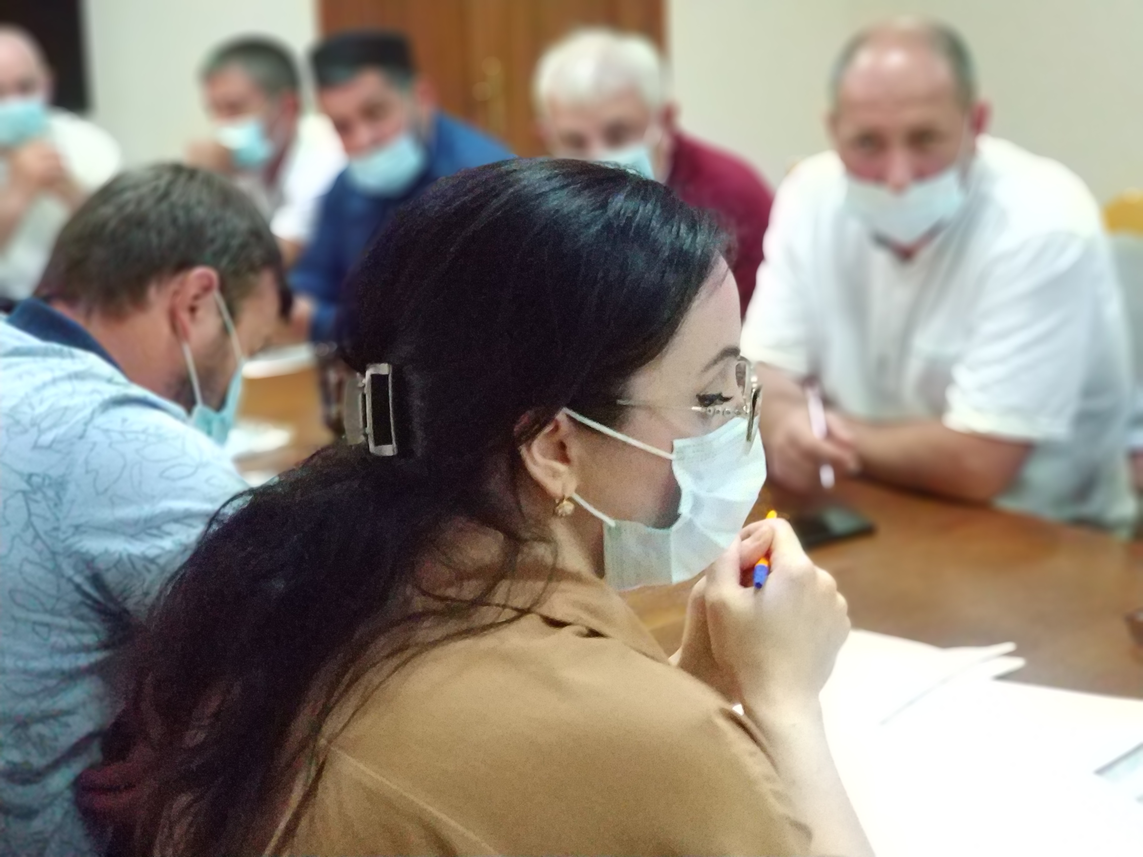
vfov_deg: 28.0
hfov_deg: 36.8
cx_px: 572
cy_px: 428
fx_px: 1717
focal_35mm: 52
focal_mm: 6.06
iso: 6400
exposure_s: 1/33
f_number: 2.6
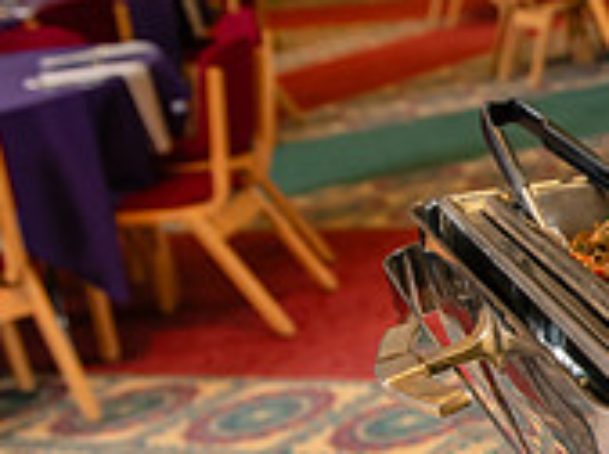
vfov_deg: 15.2
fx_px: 1685
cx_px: 987
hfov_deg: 17.7
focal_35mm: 96
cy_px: 366
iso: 400
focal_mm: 29
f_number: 4
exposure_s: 1/125
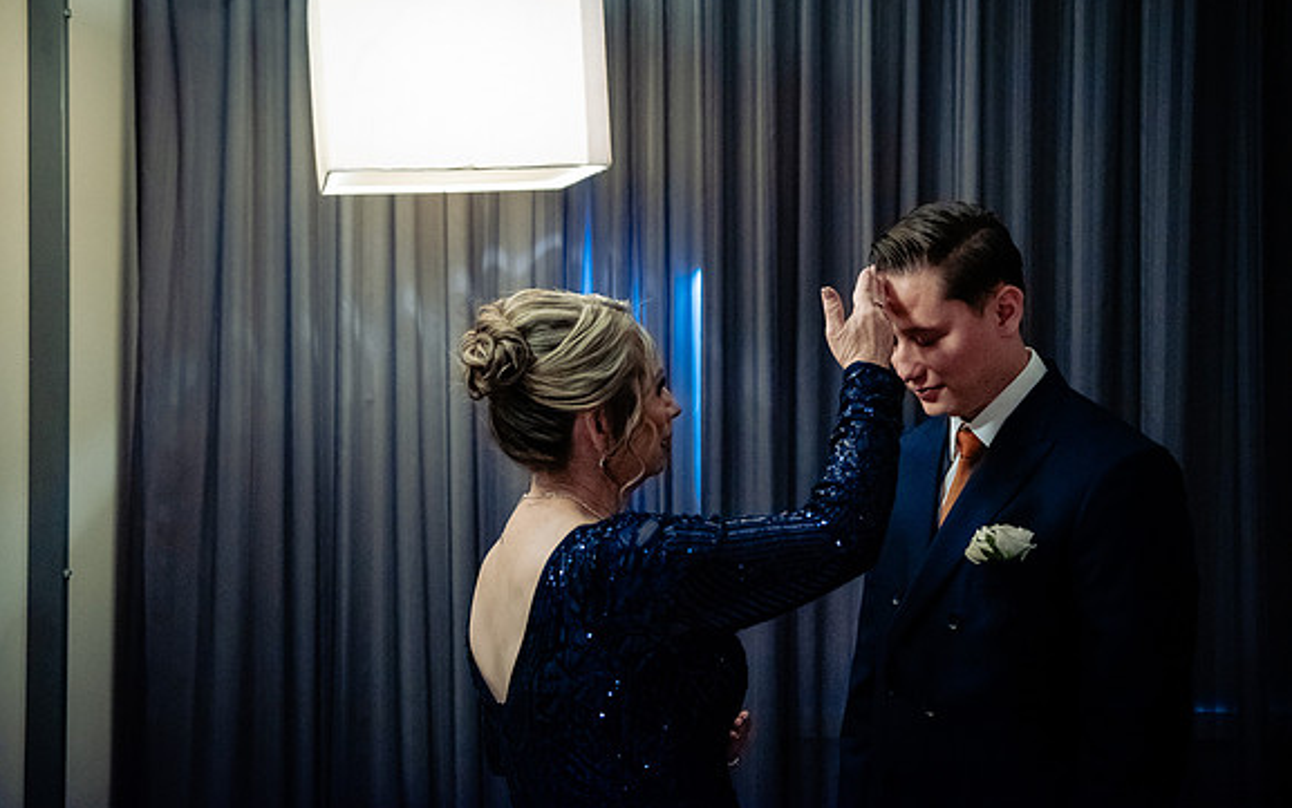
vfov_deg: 31.3
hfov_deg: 48.2
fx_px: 1444
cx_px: 647
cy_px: 388
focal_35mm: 41
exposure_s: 1/160
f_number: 2.8
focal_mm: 40
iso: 6400
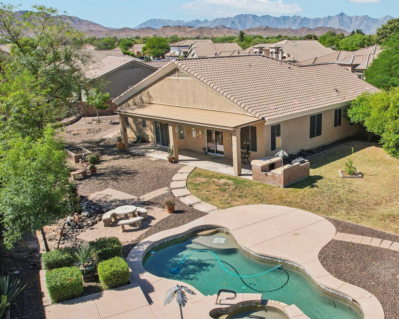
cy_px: 192
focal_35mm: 35
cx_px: 275
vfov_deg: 42.0
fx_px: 413
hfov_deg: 50.3
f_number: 2.8
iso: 100
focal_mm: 8.4
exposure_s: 1/1600
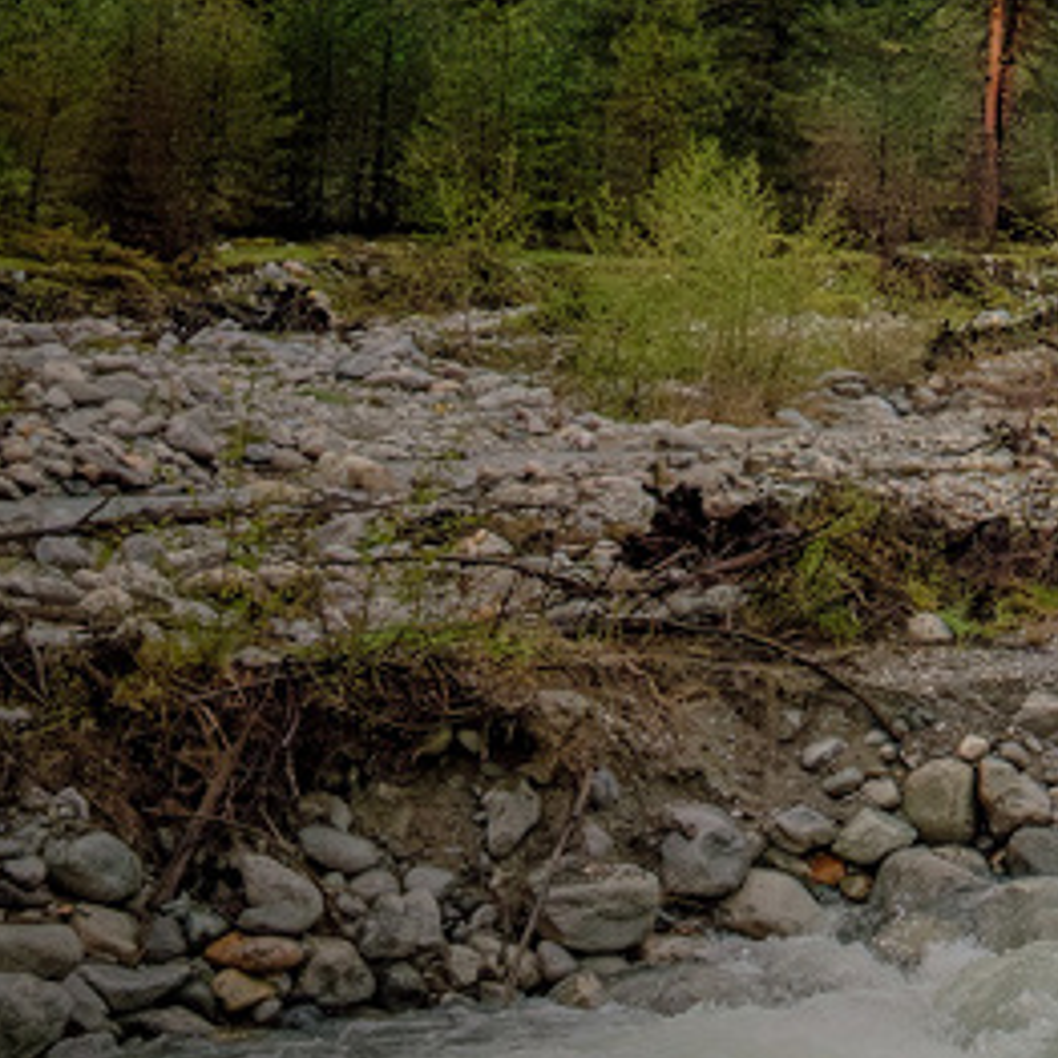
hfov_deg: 9.4
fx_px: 5498
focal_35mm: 159
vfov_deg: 10.8
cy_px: -260
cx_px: 2786
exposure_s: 1/680
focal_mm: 23
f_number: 11
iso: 500
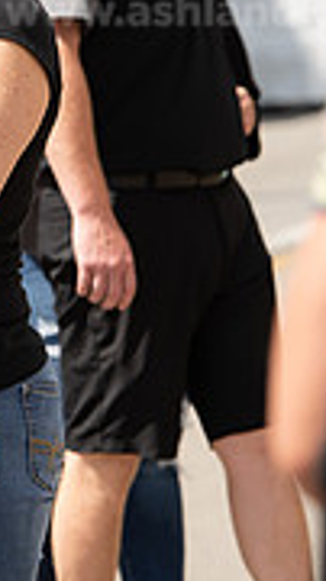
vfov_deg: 4.3
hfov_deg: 2.4
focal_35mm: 507
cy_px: 79
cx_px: -142
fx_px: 7806
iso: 200
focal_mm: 150
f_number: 6.3
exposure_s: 1/500
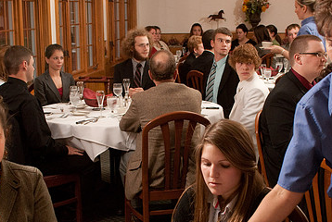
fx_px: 628
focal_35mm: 68
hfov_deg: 29.6
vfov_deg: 20.0
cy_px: 149
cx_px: 183
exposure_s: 1/60
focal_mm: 28
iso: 200
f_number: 4.5
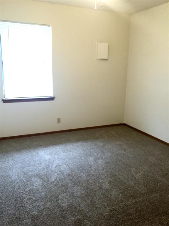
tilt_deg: -11.5
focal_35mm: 29
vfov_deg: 61.7
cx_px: 84
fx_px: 189
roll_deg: -1.5
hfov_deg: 48.2
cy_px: 113
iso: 250
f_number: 2.2
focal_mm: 4.15
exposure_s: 1/30
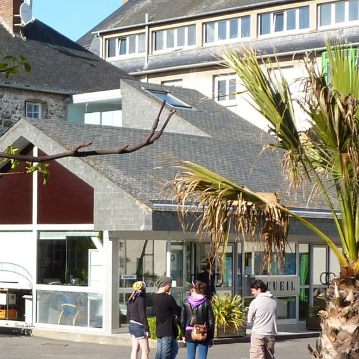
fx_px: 1126
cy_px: 247
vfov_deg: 18.0
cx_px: -91
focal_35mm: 96
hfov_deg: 17.2
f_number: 4
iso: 80
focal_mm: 5.3
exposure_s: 1/400
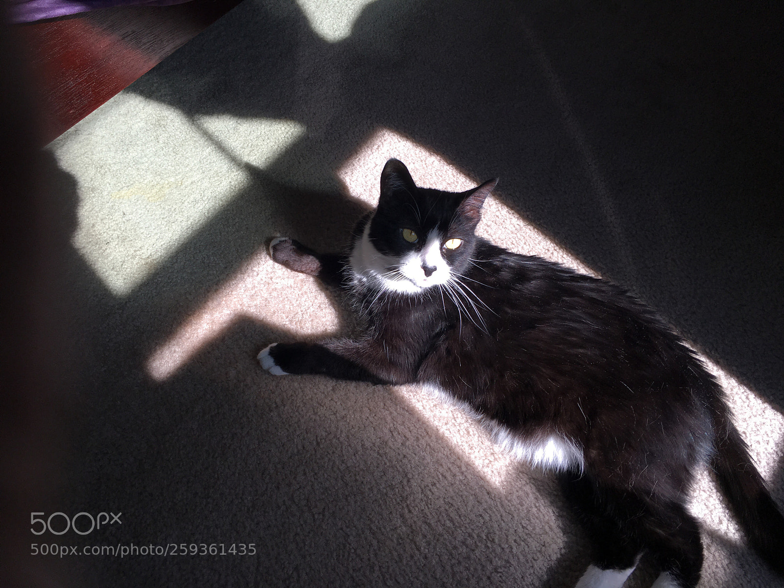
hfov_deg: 61.7
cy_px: 294
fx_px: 657
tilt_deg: -57.3
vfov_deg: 48.2
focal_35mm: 29
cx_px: 392
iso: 25
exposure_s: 1/318
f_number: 2.2
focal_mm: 4.15
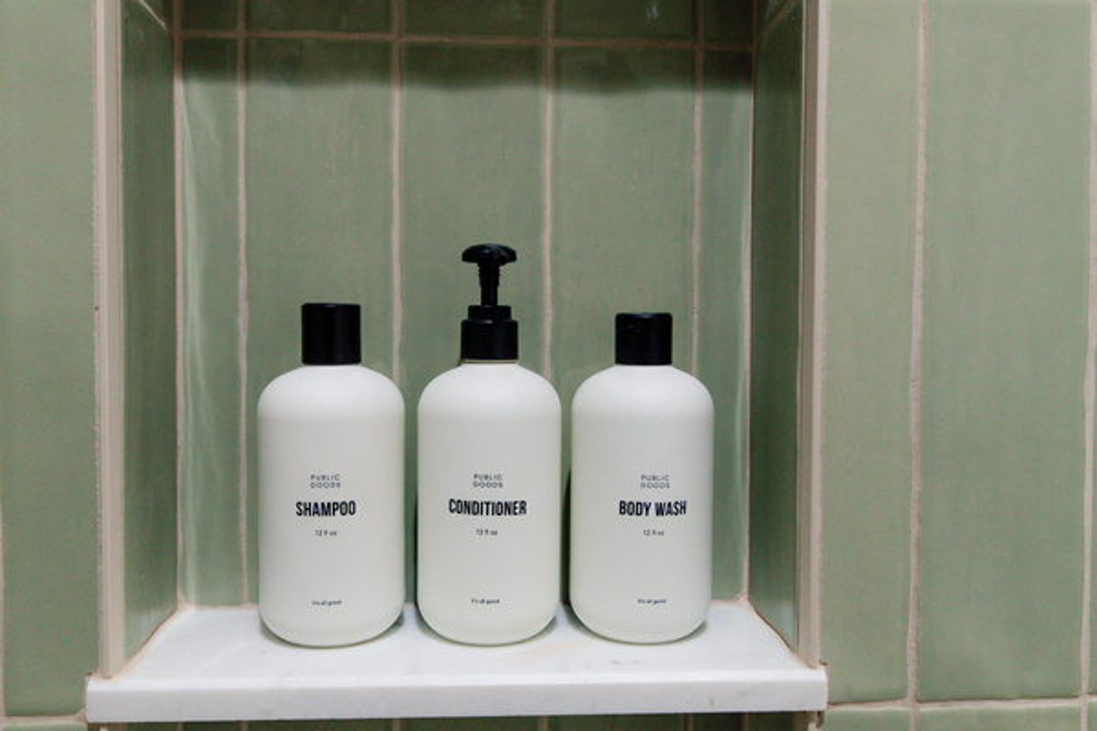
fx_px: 914
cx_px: 548
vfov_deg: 43.6
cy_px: 366
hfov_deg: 61.9
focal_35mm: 30
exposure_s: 1/60
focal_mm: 30
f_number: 10
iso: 2500
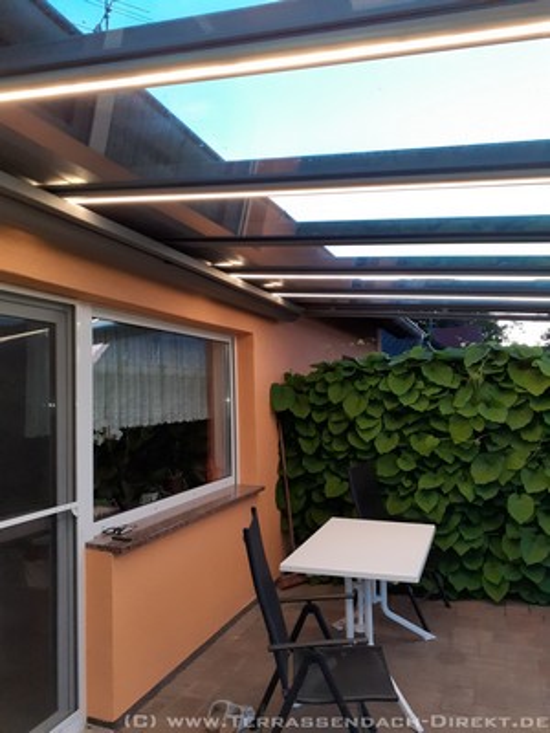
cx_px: 275
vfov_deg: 65.3
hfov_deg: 51.4
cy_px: 366
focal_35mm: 27
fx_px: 572
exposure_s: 1/50
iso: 125
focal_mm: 3.6
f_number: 1.9
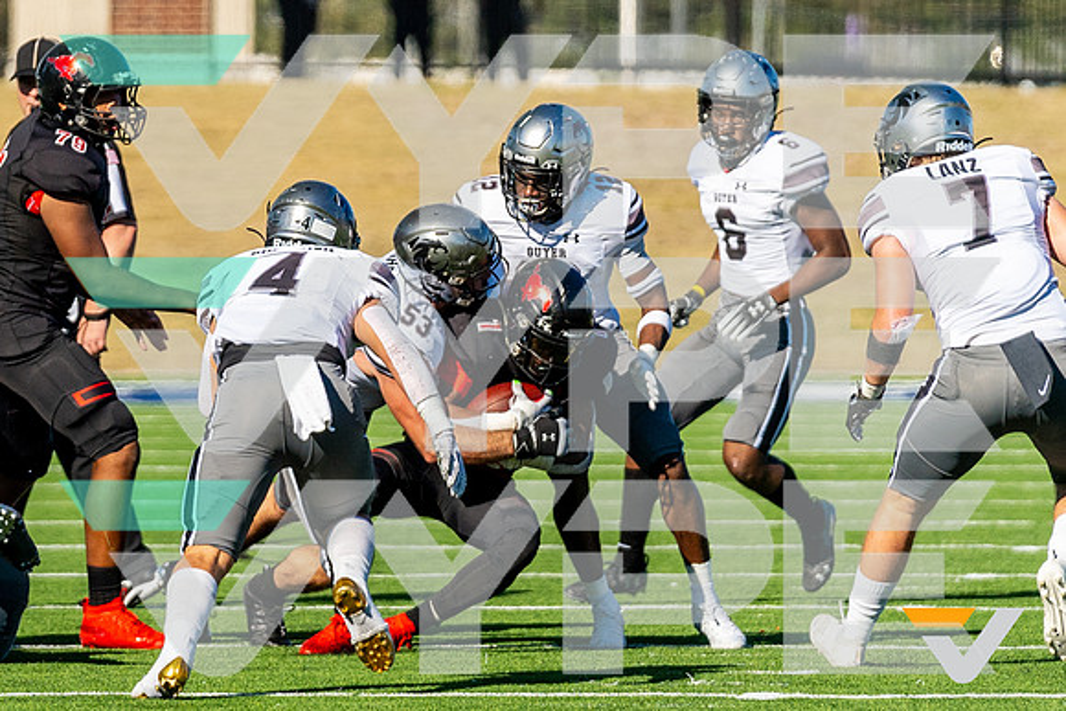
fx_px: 16058
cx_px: 321
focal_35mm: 542
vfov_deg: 2.5
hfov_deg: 3.8
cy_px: 243
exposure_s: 1/3200
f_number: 3.2
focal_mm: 200
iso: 400
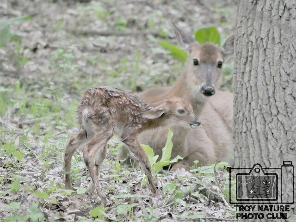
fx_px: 5131
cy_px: 111
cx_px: 148
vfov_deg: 2.5
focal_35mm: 600
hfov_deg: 3.3
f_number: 5.6
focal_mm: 300
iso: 3200
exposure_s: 1/500
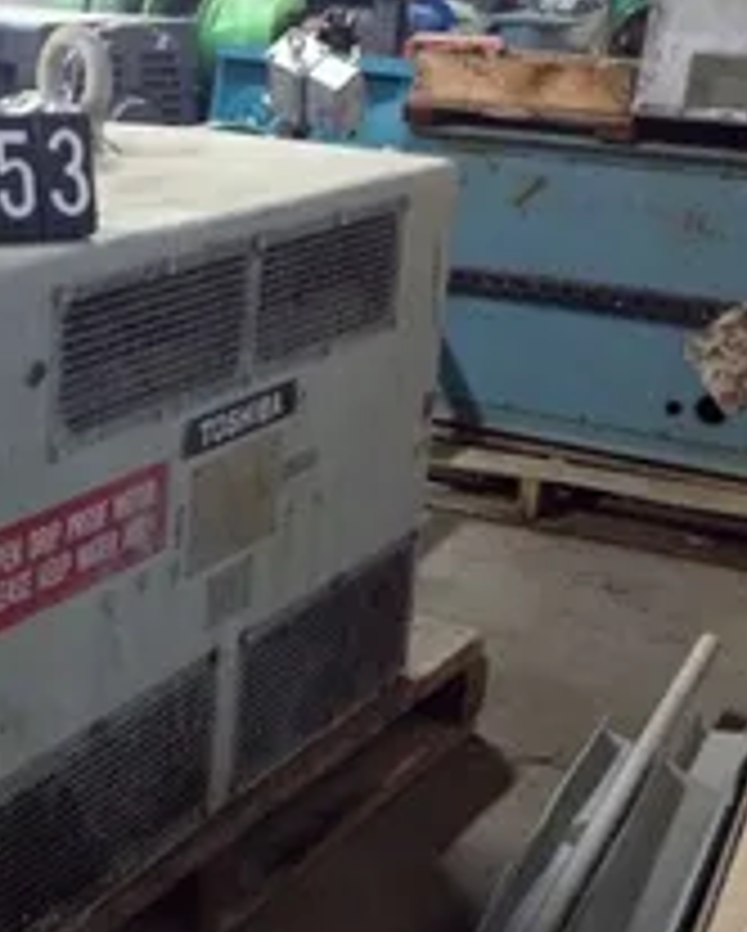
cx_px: 36
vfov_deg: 28.7
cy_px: 491
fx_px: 1821
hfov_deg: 22.5
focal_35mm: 66
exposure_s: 1/15
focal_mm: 4.28
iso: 400
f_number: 2.4
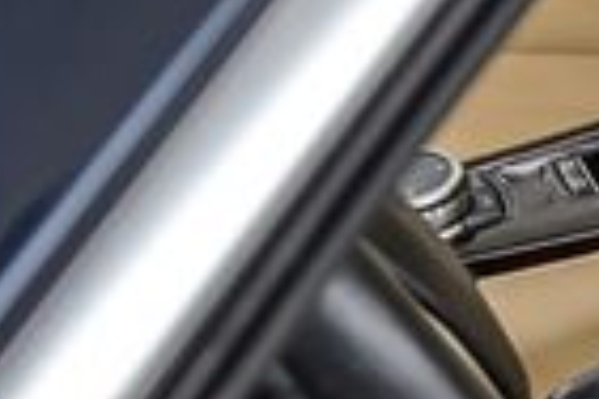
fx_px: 2895
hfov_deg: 9.9
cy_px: 255
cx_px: 1568
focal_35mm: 174
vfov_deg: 7.9
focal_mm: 24
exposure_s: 1/500
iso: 400
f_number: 4
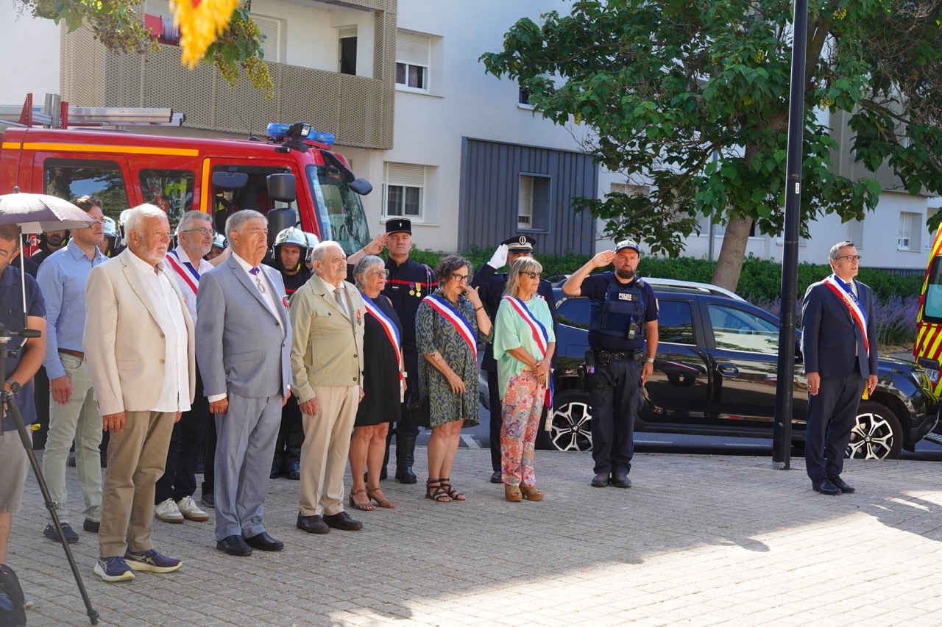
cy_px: 314
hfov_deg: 38.2
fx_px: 1360
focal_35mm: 52
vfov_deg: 26.0
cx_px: 471
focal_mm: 52
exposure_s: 1/400
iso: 800
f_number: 7.1
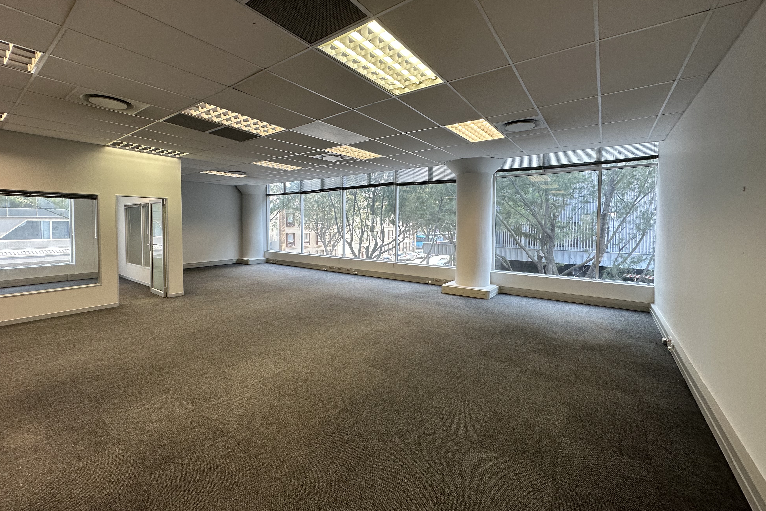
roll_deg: +0.0
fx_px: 319
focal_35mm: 15
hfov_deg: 100.4
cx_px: 377
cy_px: 234
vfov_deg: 77.2
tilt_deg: -2.1
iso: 100
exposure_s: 1/100
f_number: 2.2
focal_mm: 2.22
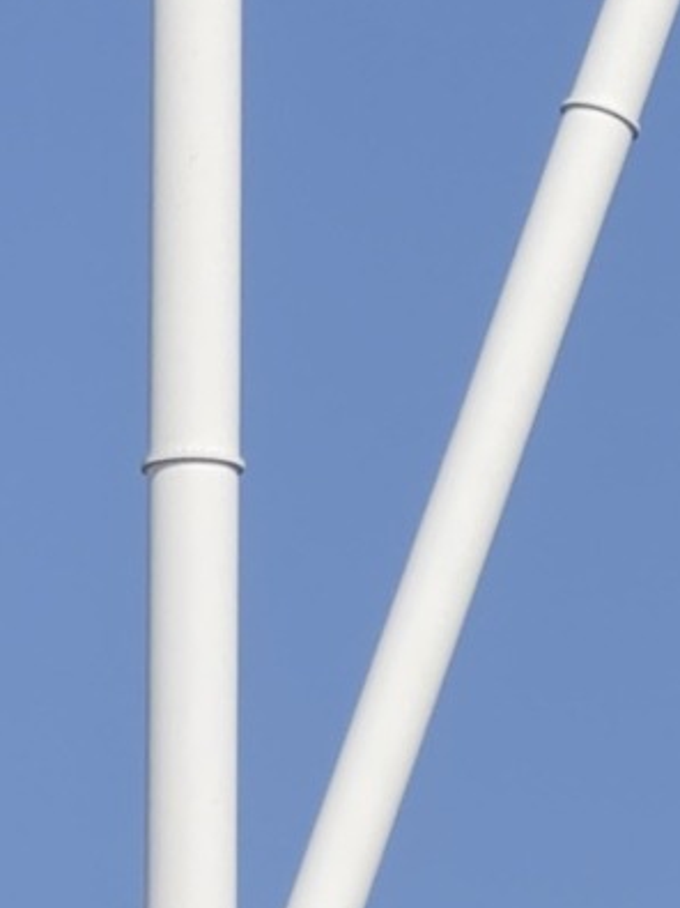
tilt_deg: +22.2
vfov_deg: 3.9
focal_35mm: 499
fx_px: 13077
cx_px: 108
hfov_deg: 3.0
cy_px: -1283
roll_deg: -1.8
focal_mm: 9
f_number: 2.8
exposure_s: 1/769
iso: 32
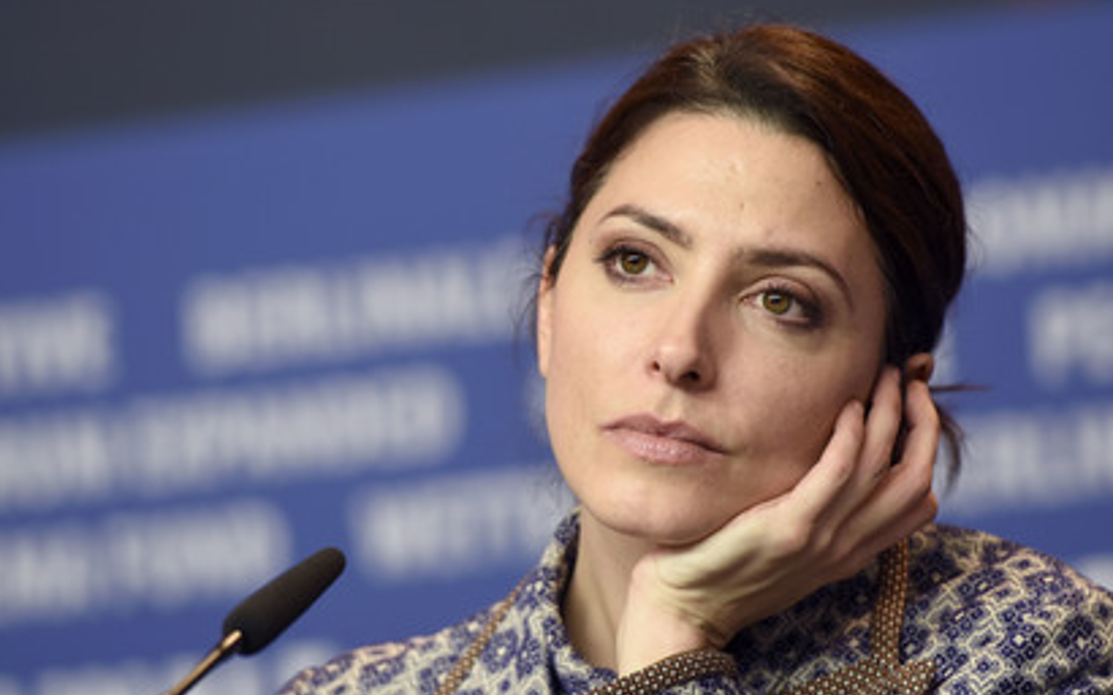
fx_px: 10189
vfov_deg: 3.9
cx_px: 509
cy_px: 372
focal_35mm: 336
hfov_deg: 6.3
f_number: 3.2
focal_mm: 200
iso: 640
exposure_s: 1/320
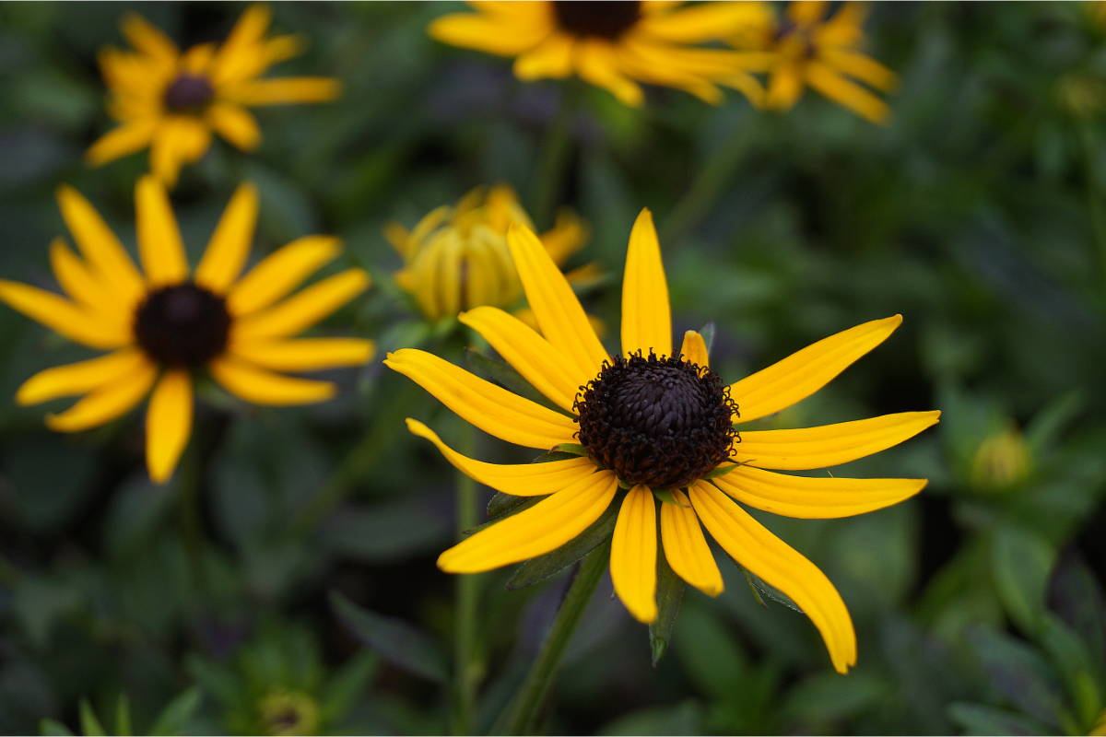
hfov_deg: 24.6
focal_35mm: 82
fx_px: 2534
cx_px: 553
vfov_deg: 16.6
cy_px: 368
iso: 200
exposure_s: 1/160
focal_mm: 55
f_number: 5.6
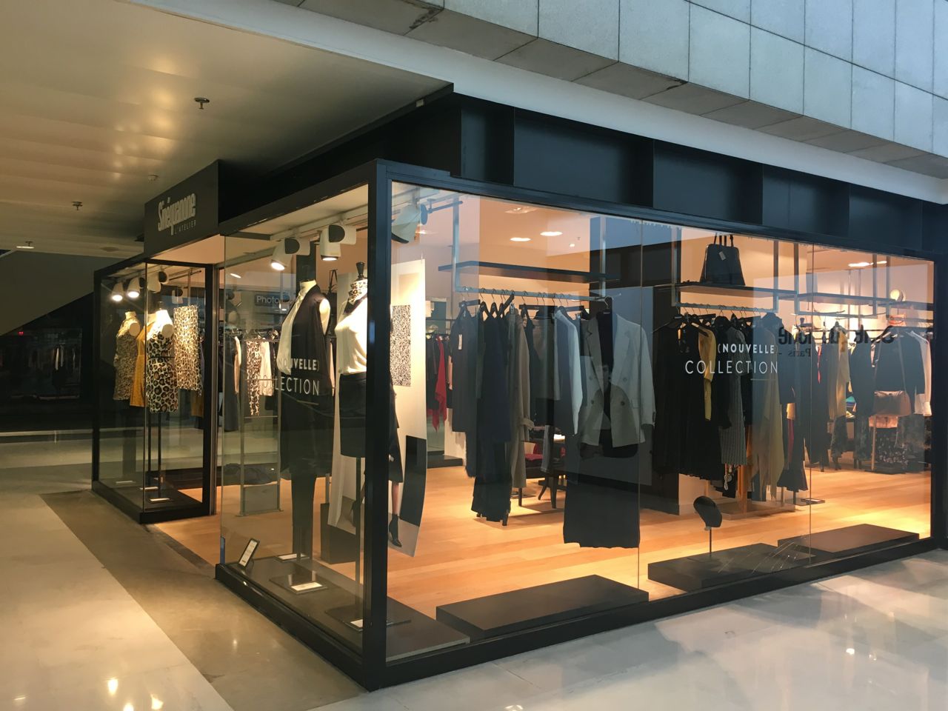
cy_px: 356
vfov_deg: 48.2
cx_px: 474
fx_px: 794
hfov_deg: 61.7
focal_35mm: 29
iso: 50
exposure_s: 1/33
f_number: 2.2
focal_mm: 4.15
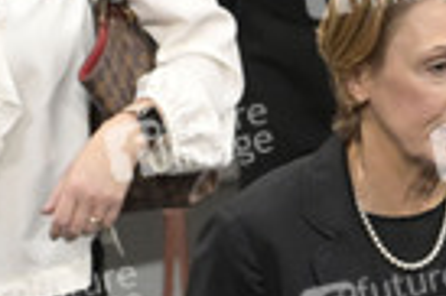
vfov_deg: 1.3
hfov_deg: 2.0
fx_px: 12634
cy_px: 387
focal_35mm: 1021
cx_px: 428
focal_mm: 310
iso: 10000
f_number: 5.6
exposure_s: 1/400
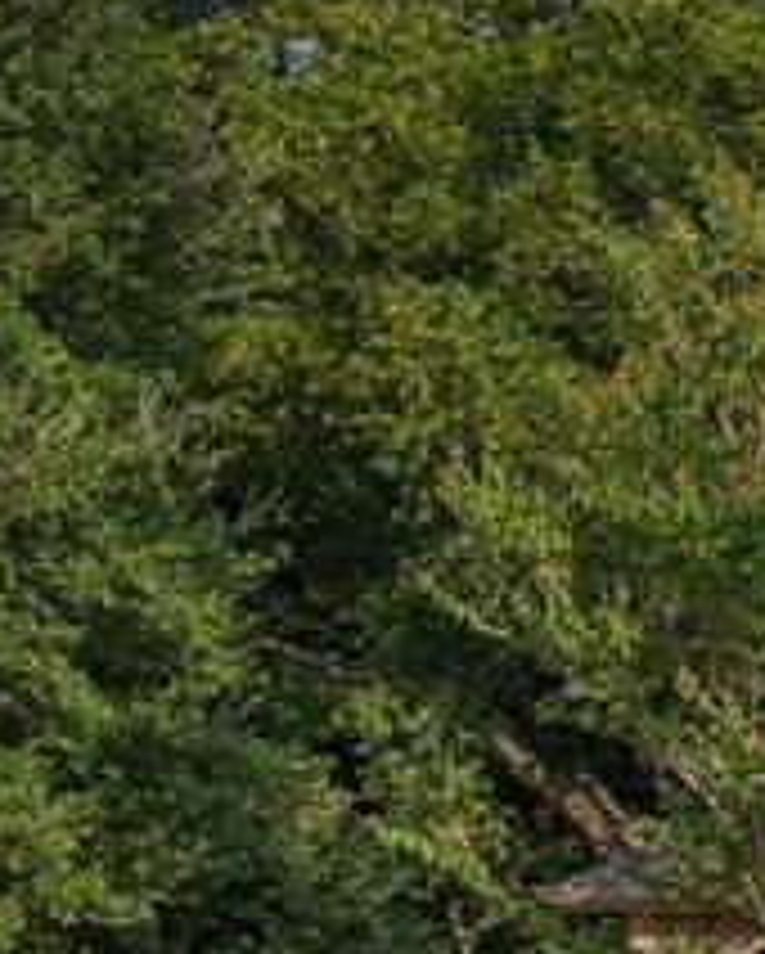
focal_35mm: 136
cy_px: 940
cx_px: 2120
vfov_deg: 14.0
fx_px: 3843
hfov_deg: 9.5
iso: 400
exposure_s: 1/320
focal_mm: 30
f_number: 8
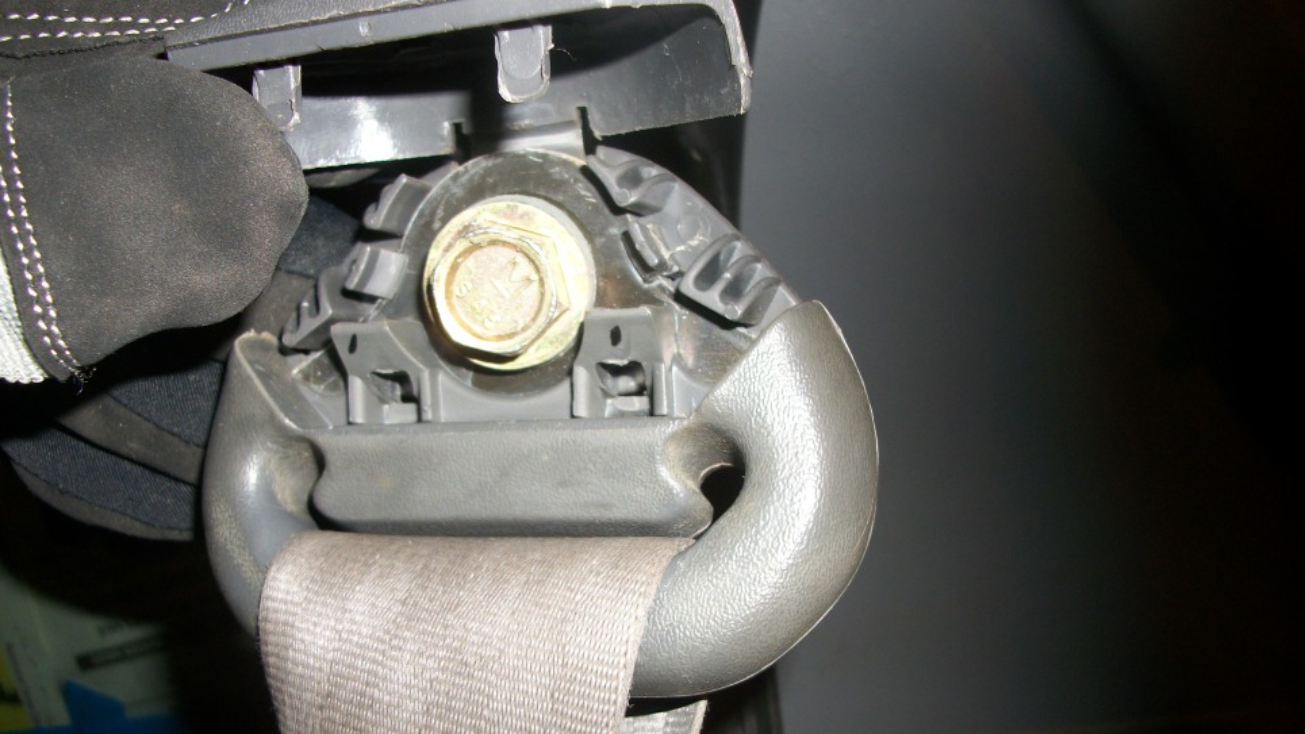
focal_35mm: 37
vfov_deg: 31.7
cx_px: 629
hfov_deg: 54.0
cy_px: 497
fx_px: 1280
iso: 80
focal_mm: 5.7
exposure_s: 1/60
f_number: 2.9
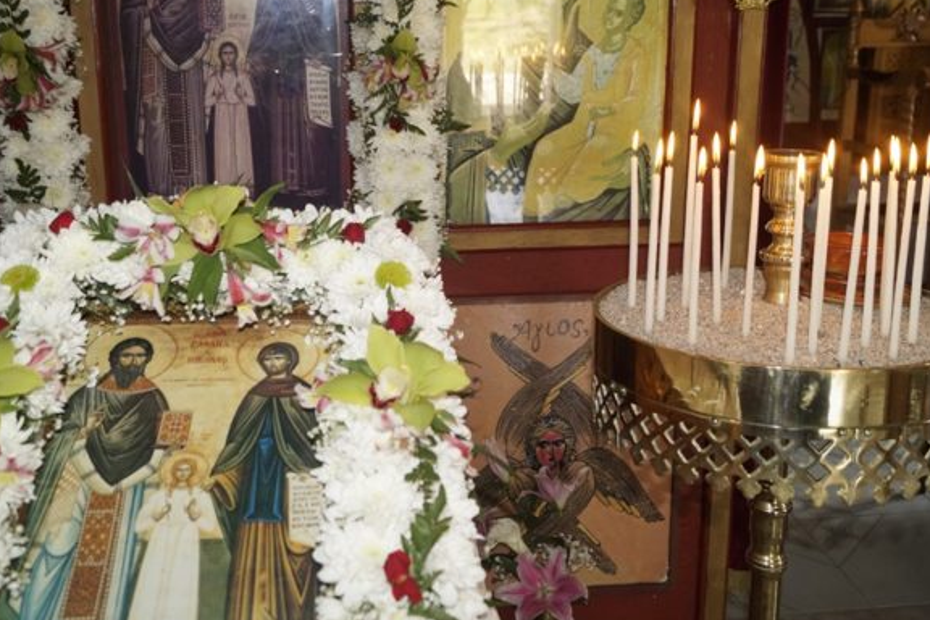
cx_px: 459
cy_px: 258
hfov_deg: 48.5
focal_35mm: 40
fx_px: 1033
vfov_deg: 33.3
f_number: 3.5
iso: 800
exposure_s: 1/160
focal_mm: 20
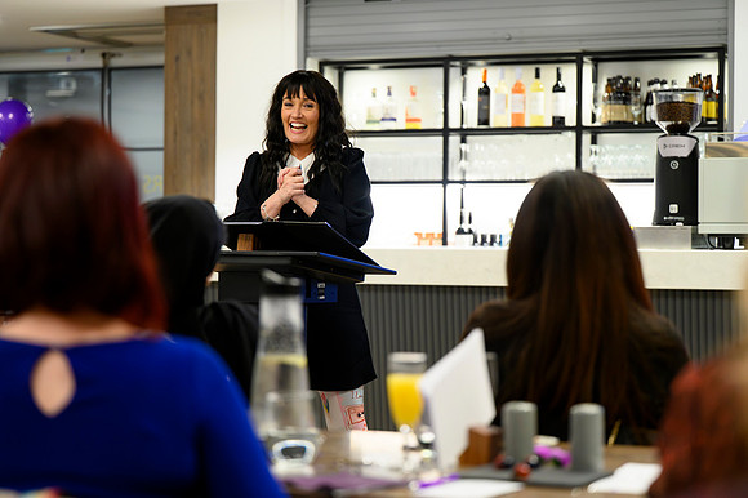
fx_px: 1807
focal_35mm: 87
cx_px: 374
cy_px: 249
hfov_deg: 23.4
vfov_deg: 15.7
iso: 2500
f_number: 2.8
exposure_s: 1/200
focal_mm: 87
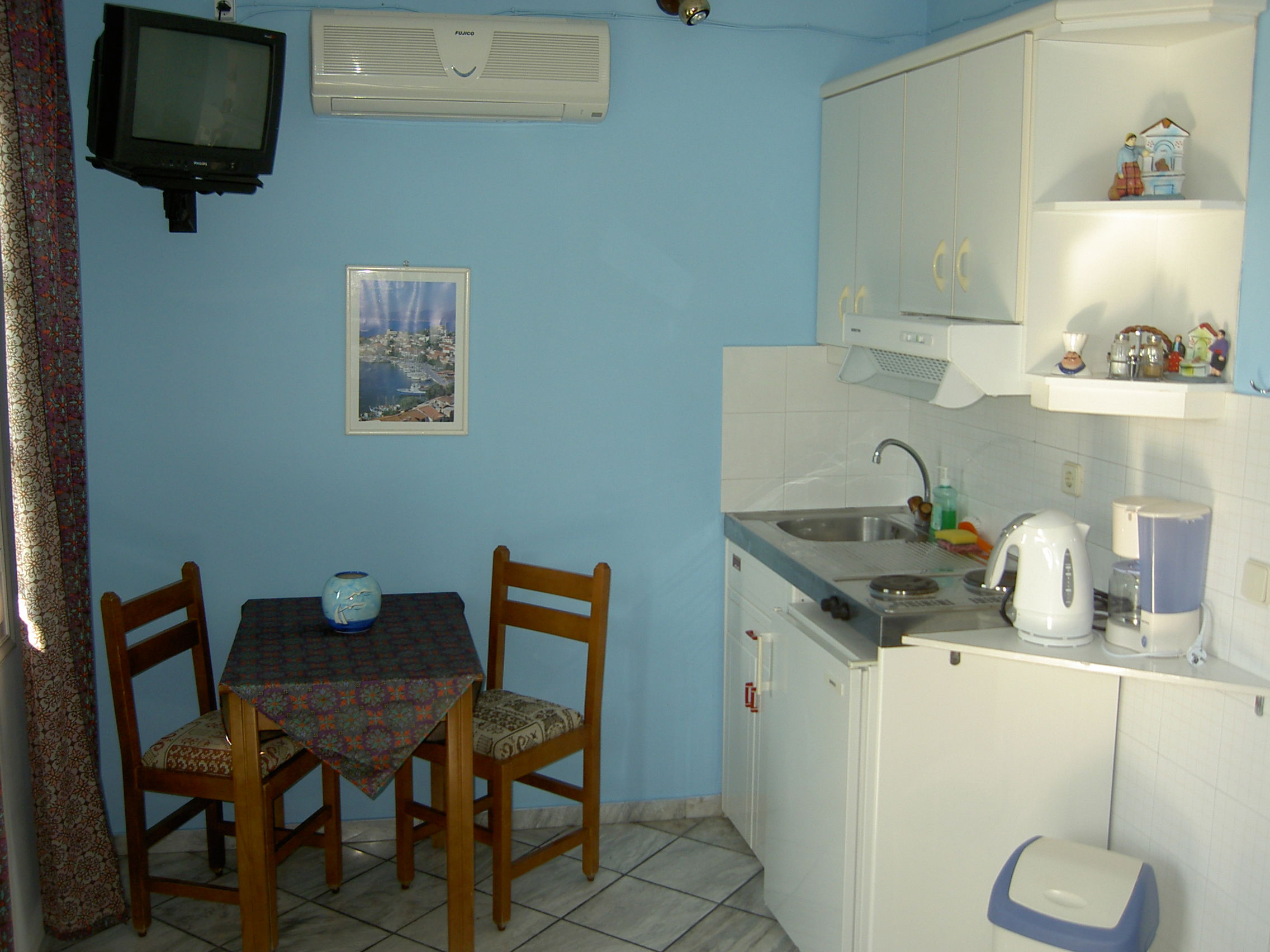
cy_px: 476
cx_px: 635
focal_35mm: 34
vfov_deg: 41.8
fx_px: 1247
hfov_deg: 54.0
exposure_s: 1/80
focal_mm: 5.6
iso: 50
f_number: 2.8
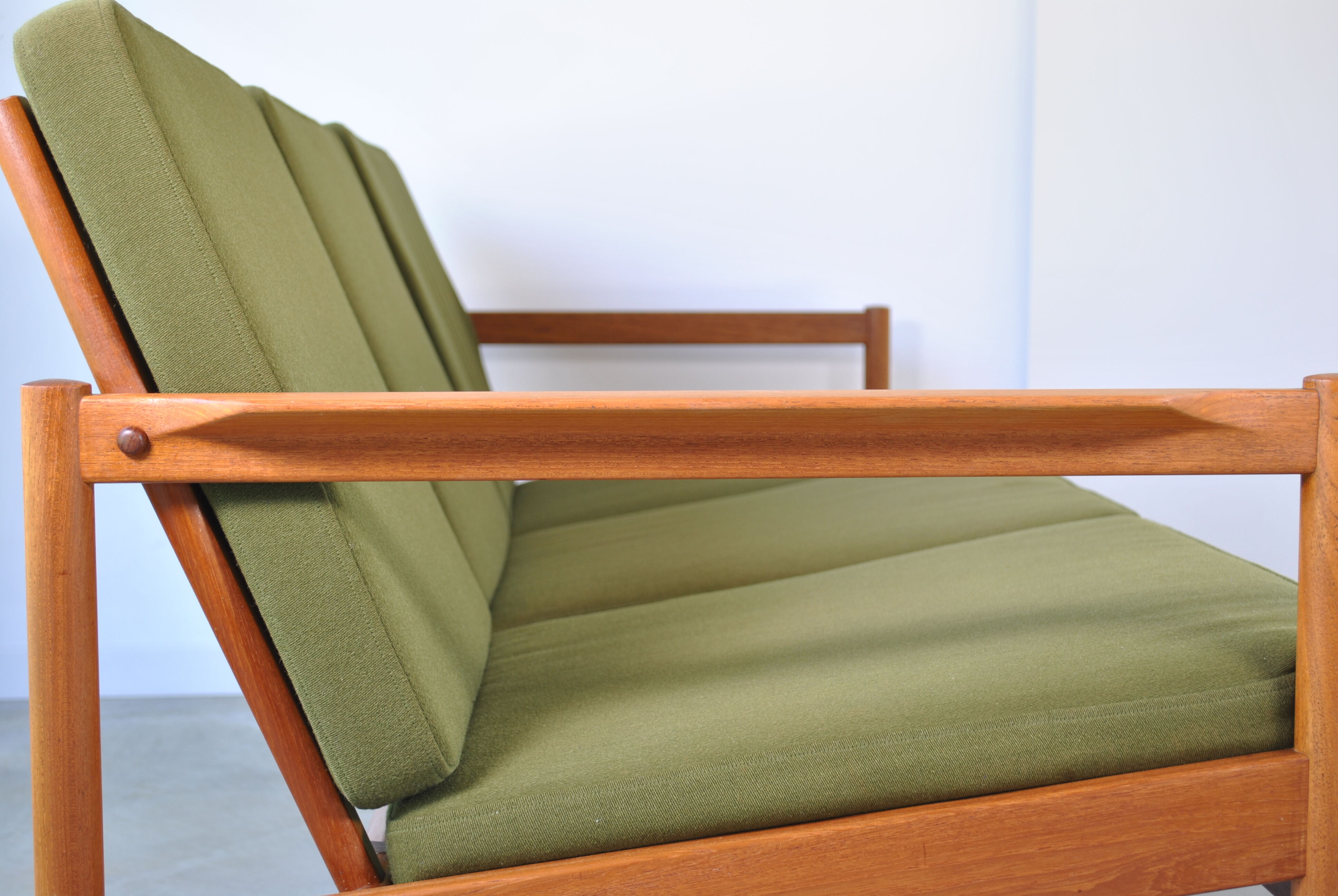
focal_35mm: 57
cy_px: 448
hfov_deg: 35.0
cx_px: 669
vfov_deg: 23.8
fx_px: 2121
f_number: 5.6
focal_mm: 38
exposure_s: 1/15
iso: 100
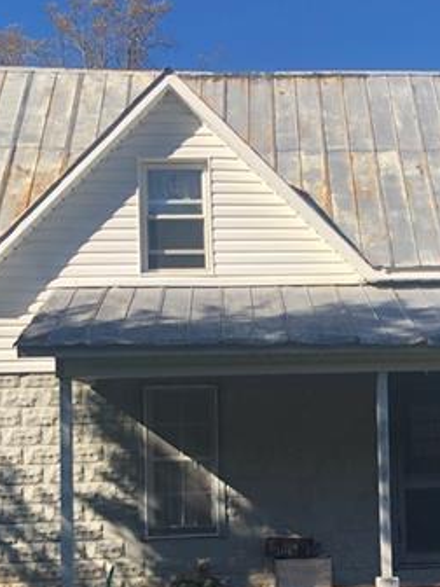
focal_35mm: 64
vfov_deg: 29.6
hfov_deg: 22.5
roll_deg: +2.1
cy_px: 459
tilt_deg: +1.3
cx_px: 372
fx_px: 1085
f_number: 1.8
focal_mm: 4
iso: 20
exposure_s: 1/1279
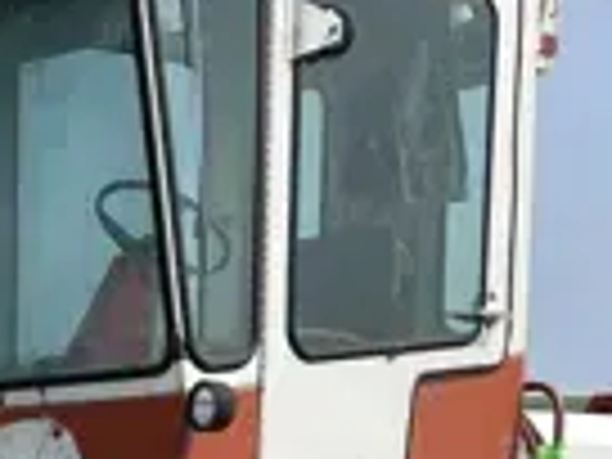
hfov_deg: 15.5
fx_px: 2157
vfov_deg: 11.4
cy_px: 778
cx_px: -130
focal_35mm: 122
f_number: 1.6
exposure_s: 1/3663
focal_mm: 5.1
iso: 32
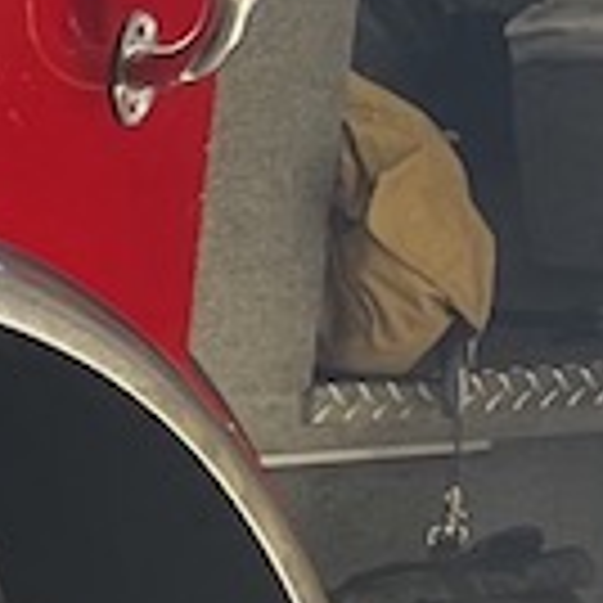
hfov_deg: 6.1
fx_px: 4316
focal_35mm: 219
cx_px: -2146
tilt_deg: -14.0
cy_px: 810
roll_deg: -0.1
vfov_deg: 7.9
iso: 50
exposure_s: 1/121
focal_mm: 5.7
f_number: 1.5
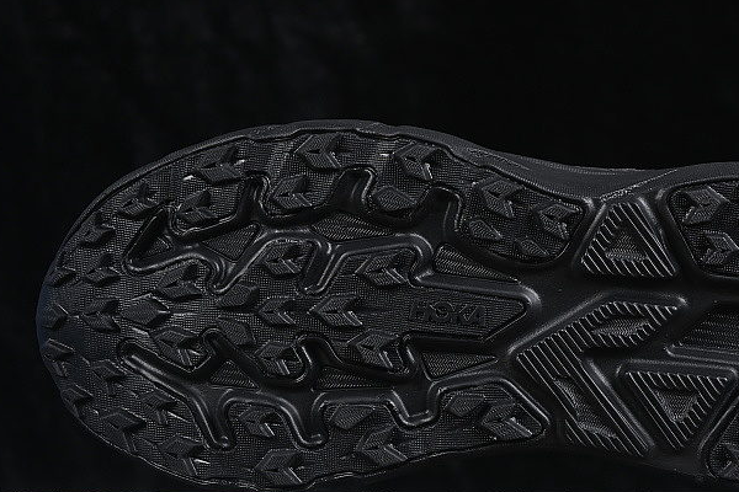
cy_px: 221
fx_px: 2771
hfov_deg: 15.2
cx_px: 510
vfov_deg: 10.2
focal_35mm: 135
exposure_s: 1/60
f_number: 6.3
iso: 160
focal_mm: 50
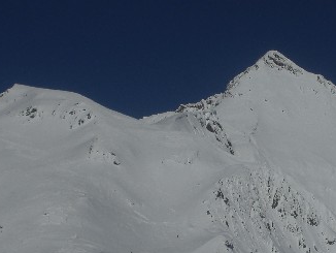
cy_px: 244
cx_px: 249
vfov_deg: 11.8
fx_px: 1214
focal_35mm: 125
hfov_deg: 15.7
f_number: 5.1
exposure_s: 1/2000
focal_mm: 8.44
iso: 50
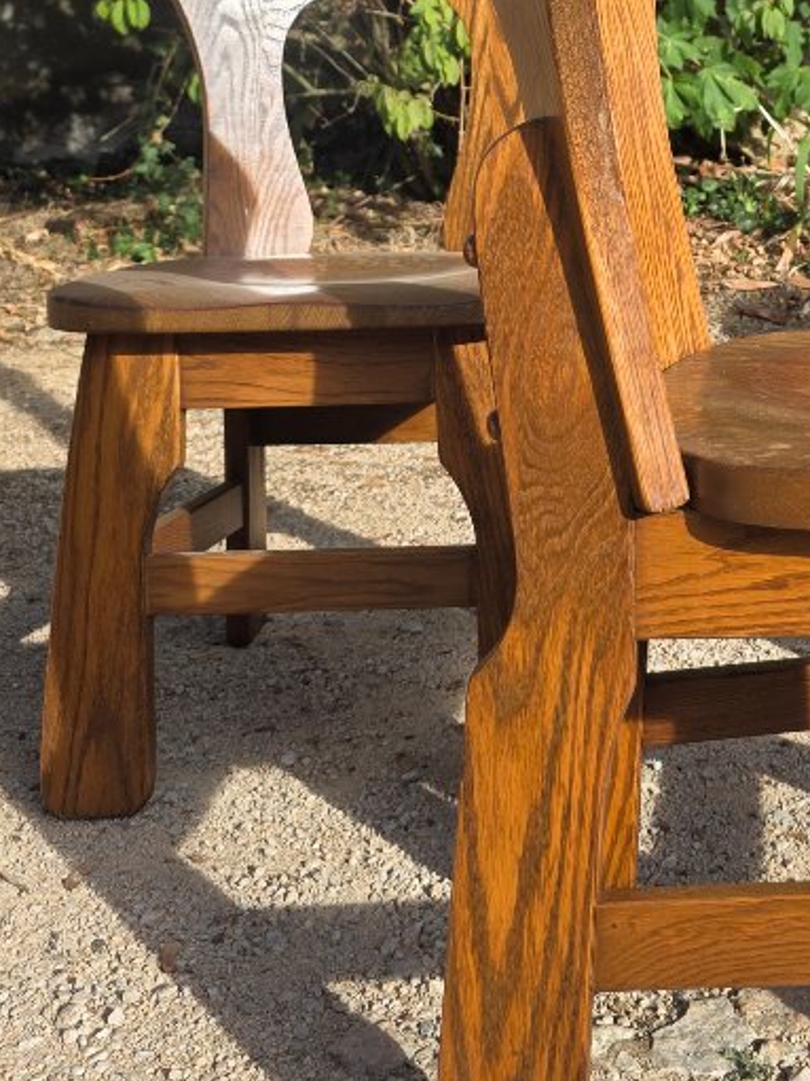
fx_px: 1685
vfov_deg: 34.7
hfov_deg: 25.9
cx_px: 772
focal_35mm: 54
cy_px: 252
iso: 80
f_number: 1.7
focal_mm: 6.3
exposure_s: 1/1654
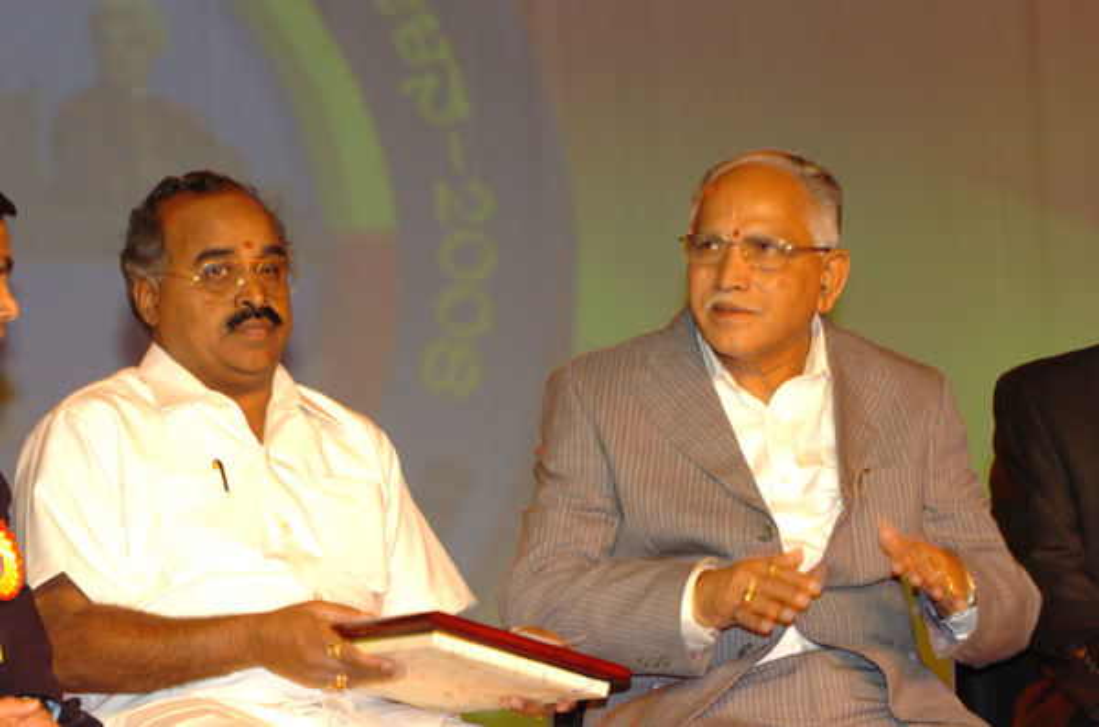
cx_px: 550
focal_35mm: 174
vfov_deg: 7.9
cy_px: 364
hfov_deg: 11.8
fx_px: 5299
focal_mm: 116
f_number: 5
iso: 400
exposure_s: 1/50
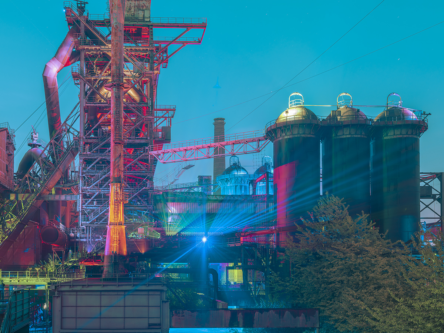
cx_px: 222
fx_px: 462
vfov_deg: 39.7
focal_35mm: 36
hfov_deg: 51.4
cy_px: 166
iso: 100
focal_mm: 44.9
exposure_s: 40
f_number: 6.4
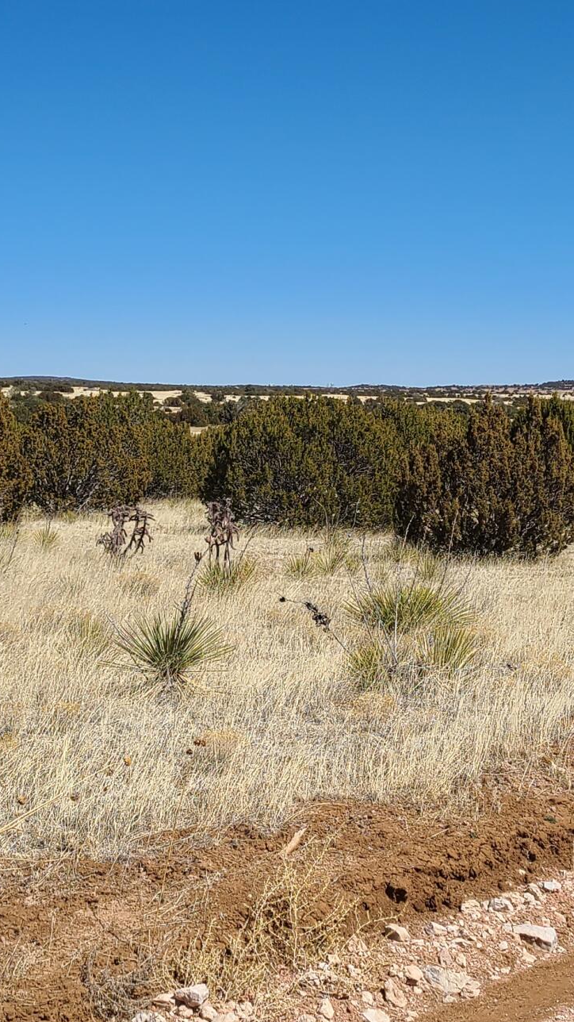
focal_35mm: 66
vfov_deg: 31.8
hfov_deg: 18.2
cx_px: 254
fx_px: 1787
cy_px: 423
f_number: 1.8
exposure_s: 1/3829
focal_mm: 5.4
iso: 40
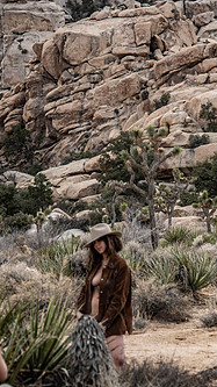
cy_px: 223
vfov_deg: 18.5
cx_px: 130
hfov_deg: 10.4
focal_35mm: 116
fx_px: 1188
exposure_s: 1/1600
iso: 100
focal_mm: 82
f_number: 4
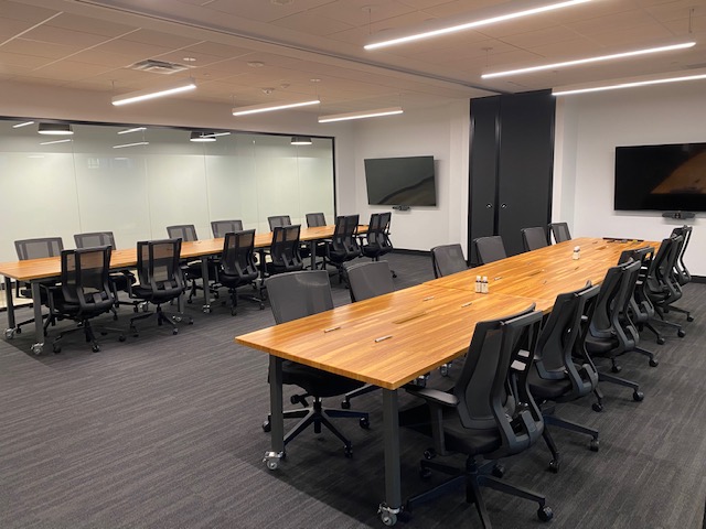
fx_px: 530
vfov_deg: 53.1
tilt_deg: -9.3
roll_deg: +0.2
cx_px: 353
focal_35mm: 26
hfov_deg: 67.3
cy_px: 264
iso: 125
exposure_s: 1/60
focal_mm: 4.25
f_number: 1.8
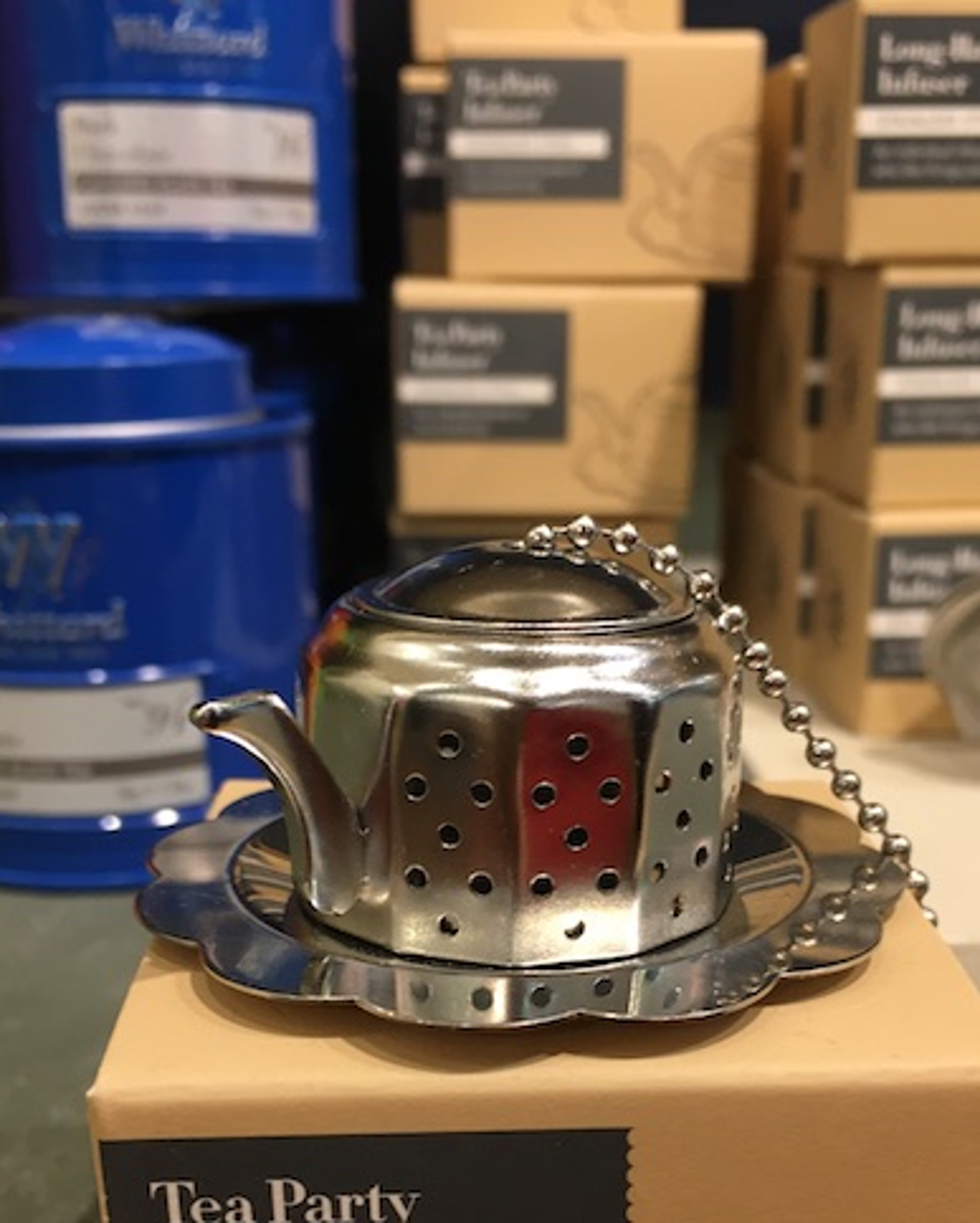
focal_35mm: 41
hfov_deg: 36.5
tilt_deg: -20.8
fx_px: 1485
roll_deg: +1.2
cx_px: 513
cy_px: 884
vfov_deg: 43.6
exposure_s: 1/33
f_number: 2.2
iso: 80
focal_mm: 4.15
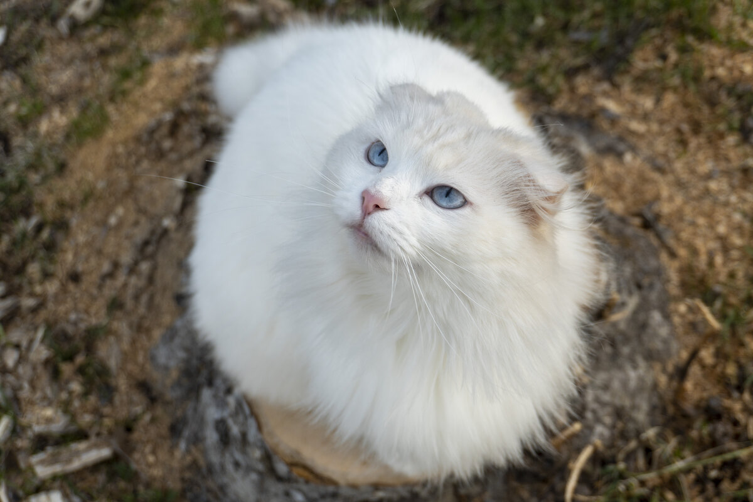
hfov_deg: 34.2
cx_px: 376
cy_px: 251
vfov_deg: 23.2
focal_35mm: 58
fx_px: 1224
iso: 100
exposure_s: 1/160
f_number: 5.6
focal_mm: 39
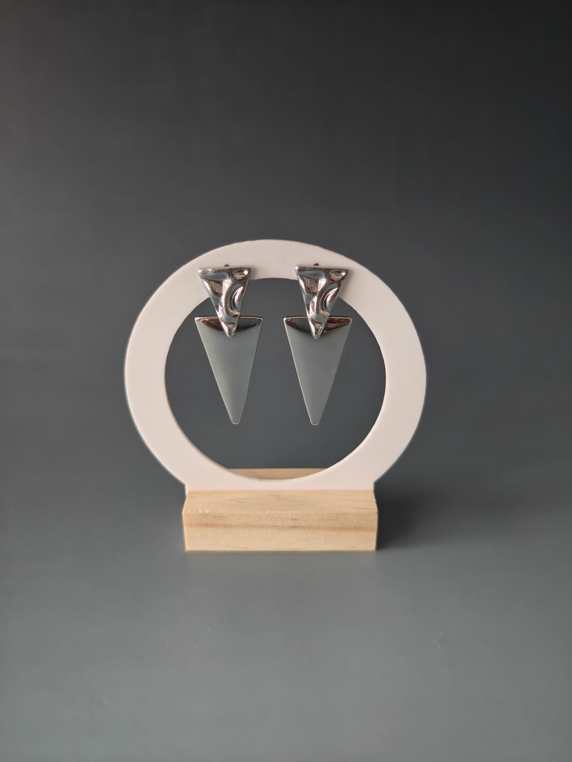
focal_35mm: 24
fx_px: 529
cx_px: 286
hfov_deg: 56.8
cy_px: 381
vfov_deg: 71.6
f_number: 1.68
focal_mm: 6.57
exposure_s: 1/33.3
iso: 466
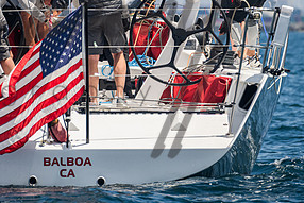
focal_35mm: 819
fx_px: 6919
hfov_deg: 2.5
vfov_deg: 1.7
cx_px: 104
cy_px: 11
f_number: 8
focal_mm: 400
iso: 320
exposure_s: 1/1600
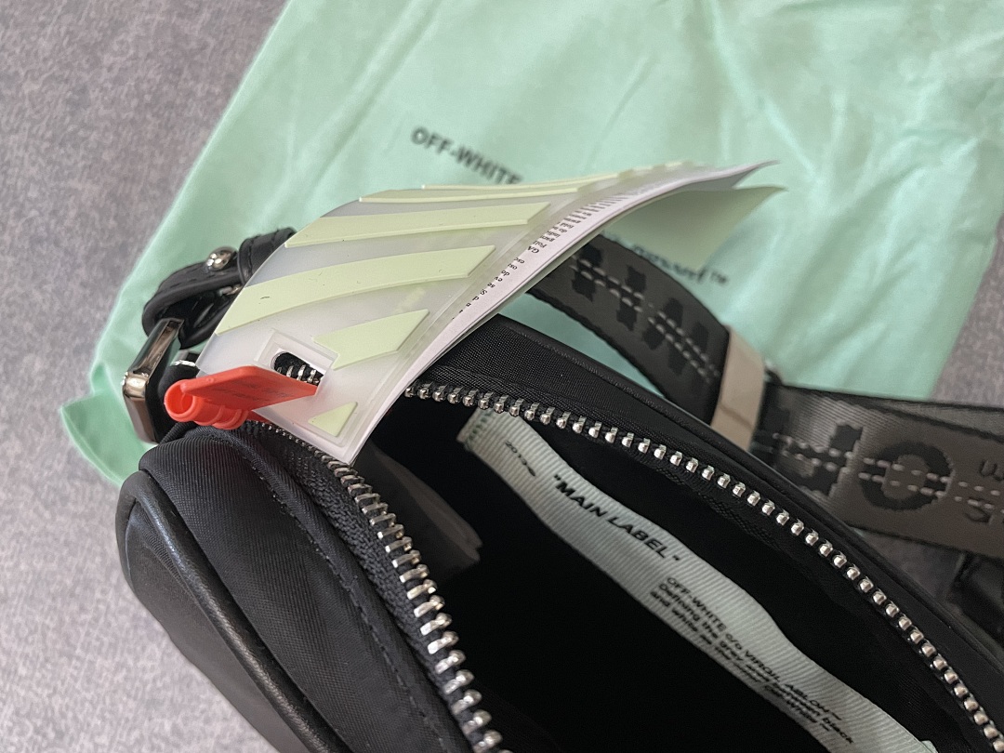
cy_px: 376
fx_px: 754
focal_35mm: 26
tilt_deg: -85.0
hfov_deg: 67.3
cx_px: 502
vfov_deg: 53.1
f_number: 1.6
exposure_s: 1/50
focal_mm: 4.2
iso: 250
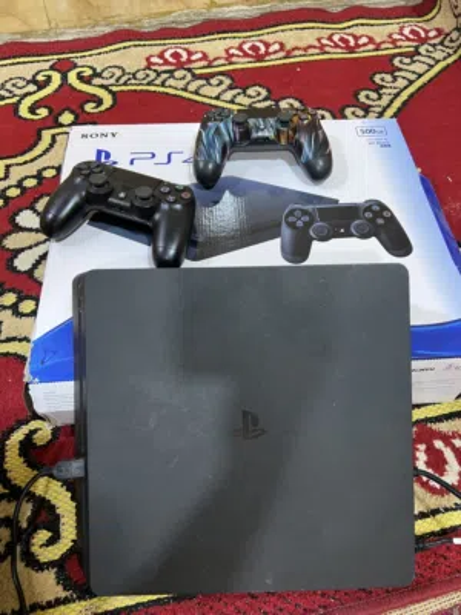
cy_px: 308
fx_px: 462
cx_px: 230
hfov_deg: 53.1
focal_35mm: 26
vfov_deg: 67.3
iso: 160
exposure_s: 1/51
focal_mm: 5.7
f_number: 1.5
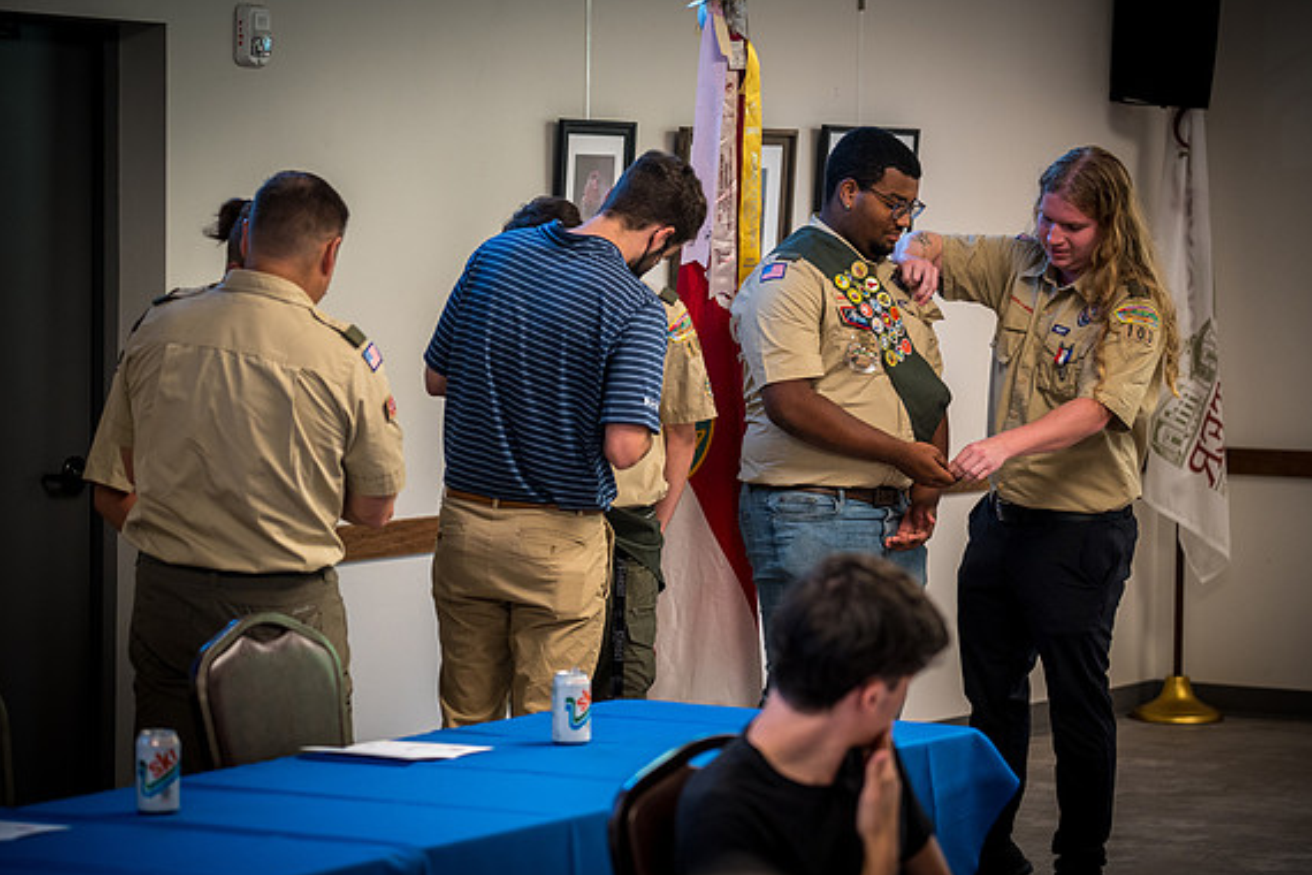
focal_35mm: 122
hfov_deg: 16.8
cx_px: 661
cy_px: 440
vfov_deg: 11.2
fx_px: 4446
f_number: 4
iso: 2000
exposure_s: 1/125
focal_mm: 120
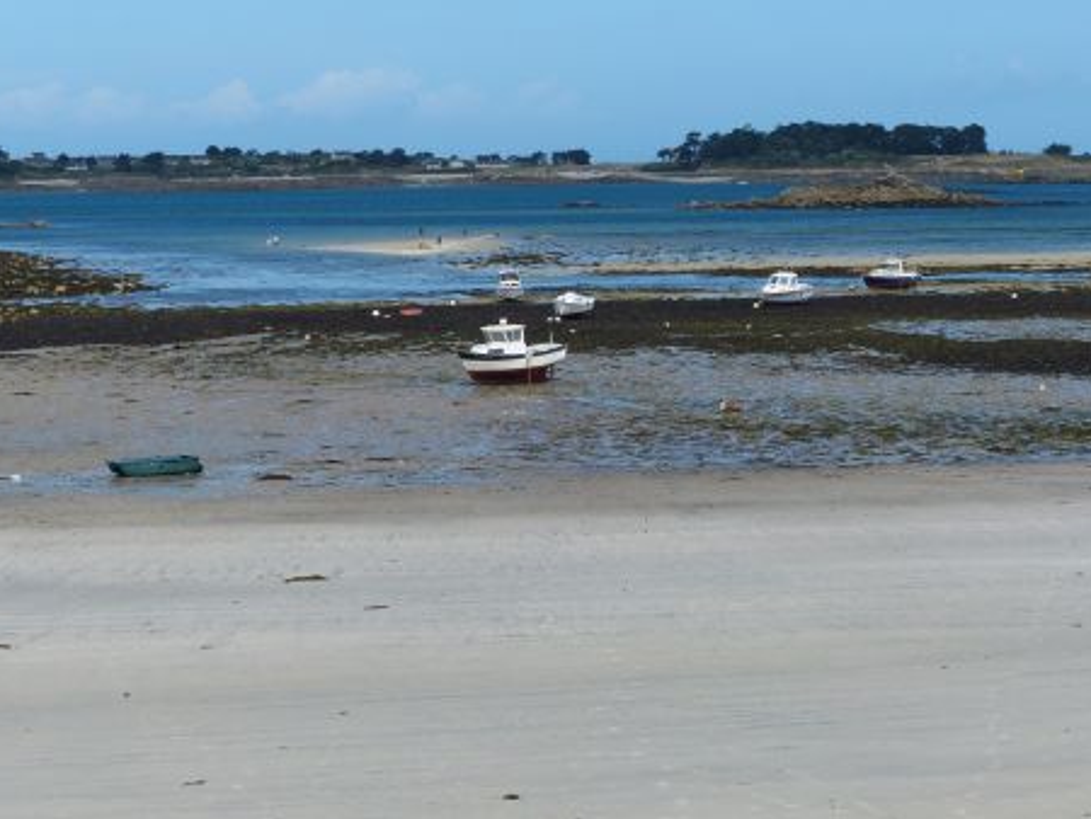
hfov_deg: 24.4
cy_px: 367
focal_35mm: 80
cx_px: 582
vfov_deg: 18.4
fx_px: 2523
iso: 100
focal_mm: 13
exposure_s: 1/1300
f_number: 4
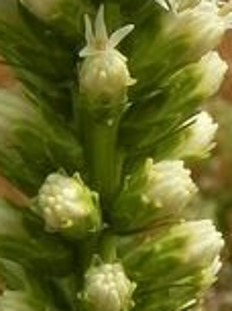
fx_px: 1929
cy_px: -278
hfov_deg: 6.8
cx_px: -83
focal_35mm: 215
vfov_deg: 8.8
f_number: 5.6
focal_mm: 7.3
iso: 160
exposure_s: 1/1000
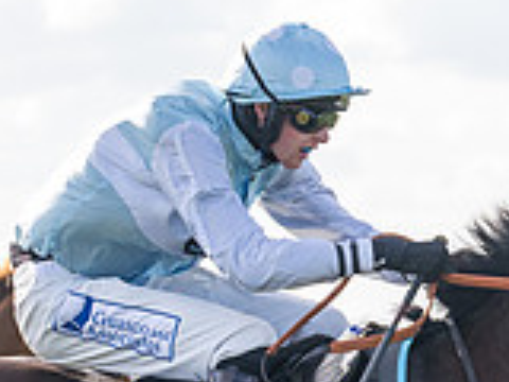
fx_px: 6455
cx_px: 164
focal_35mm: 439
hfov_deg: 4.5
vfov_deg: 3.4
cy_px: 529
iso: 400
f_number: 4
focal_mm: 78
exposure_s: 1/1600
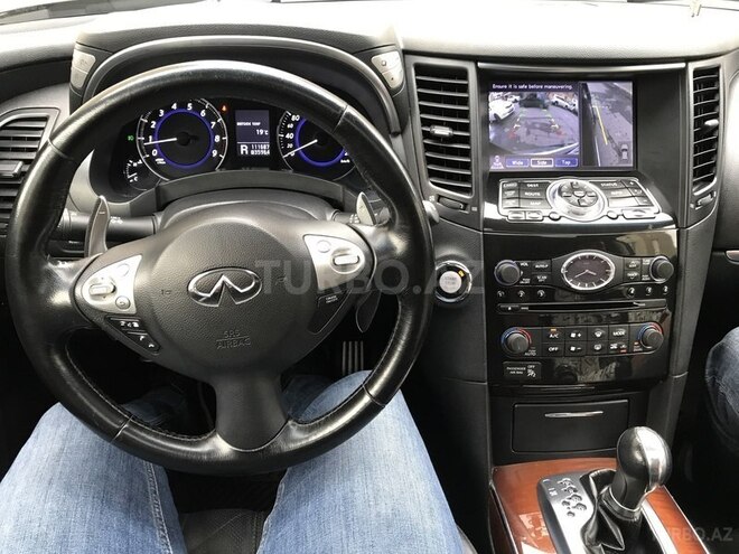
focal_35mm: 28
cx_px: 370
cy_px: 277
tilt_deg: -31.7
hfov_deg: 63.4
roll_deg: -2.0
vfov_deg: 49.7
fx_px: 598
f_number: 1.8
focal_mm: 3.99
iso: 50
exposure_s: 1/16
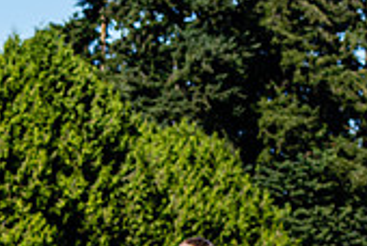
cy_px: 310
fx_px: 3656
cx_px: 134
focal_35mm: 358
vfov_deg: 3.8
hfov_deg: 5.7
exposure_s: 1/1250
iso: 100
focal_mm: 70
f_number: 3.2
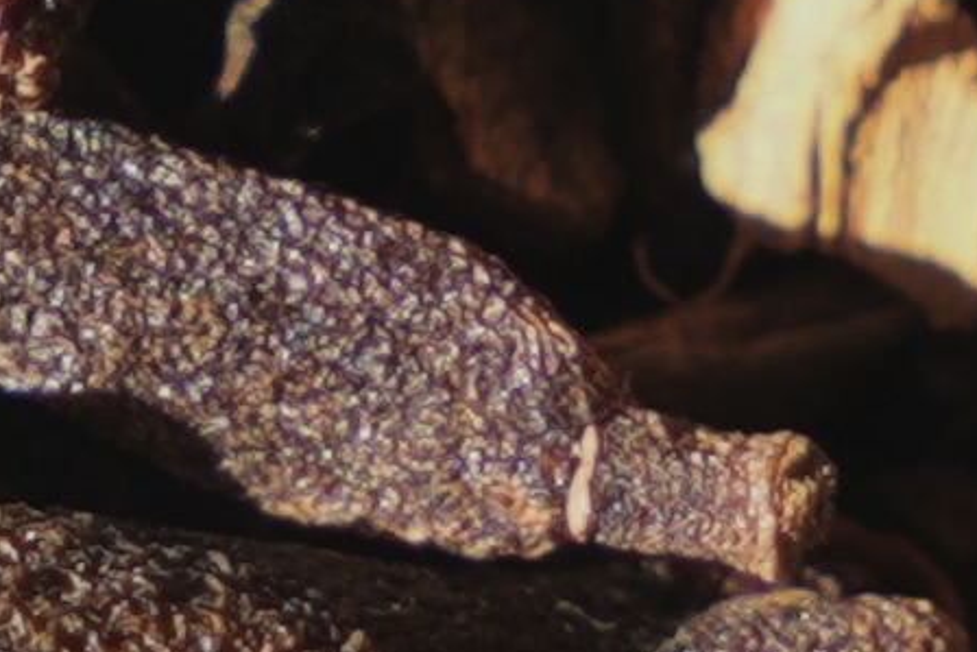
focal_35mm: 395
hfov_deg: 5.1
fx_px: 10723
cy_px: 656
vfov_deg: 3.5
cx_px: -773
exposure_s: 1/160
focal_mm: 70
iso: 100
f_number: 5.6
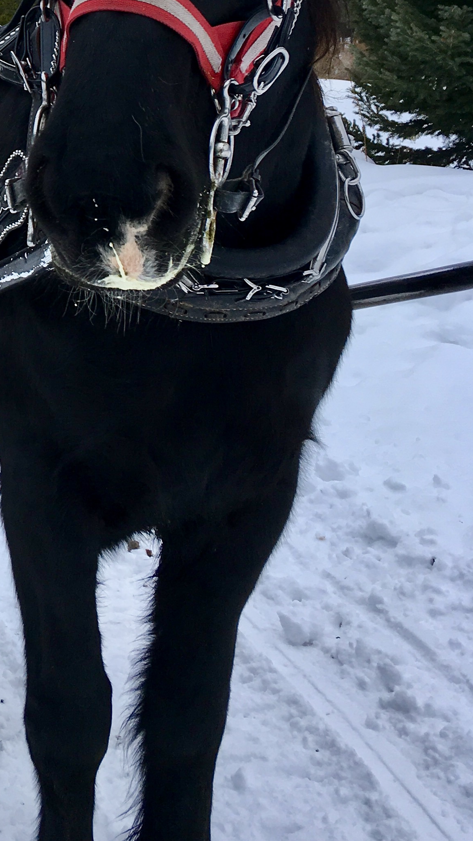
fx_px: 1382
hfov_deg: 18.2
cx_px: -131
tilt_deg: -2.9
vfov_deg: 32.5
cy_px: 115
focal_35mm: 62
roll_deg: +0.3
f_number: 2.2
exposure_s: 1/874
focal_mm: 4.15
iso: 25
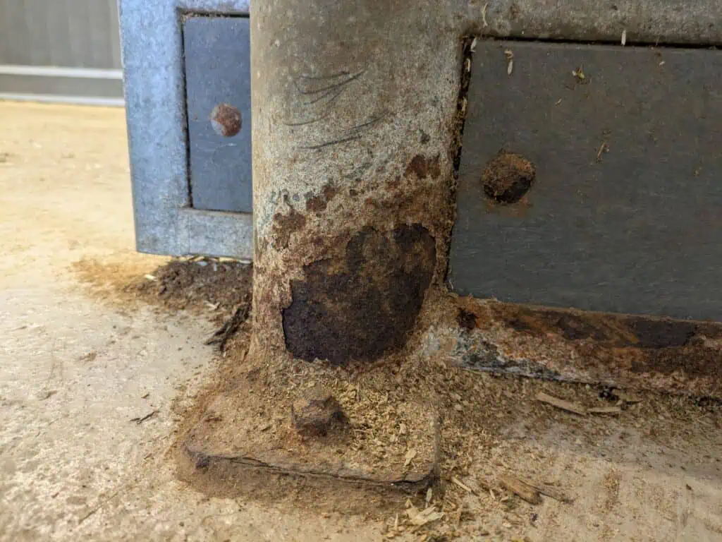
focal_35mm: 25
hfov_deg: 69.4
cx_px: 361
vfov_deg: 54.9
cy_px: 271
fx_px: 521
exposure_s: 1/33.3
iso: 188
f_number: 1.89
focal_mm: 5.43
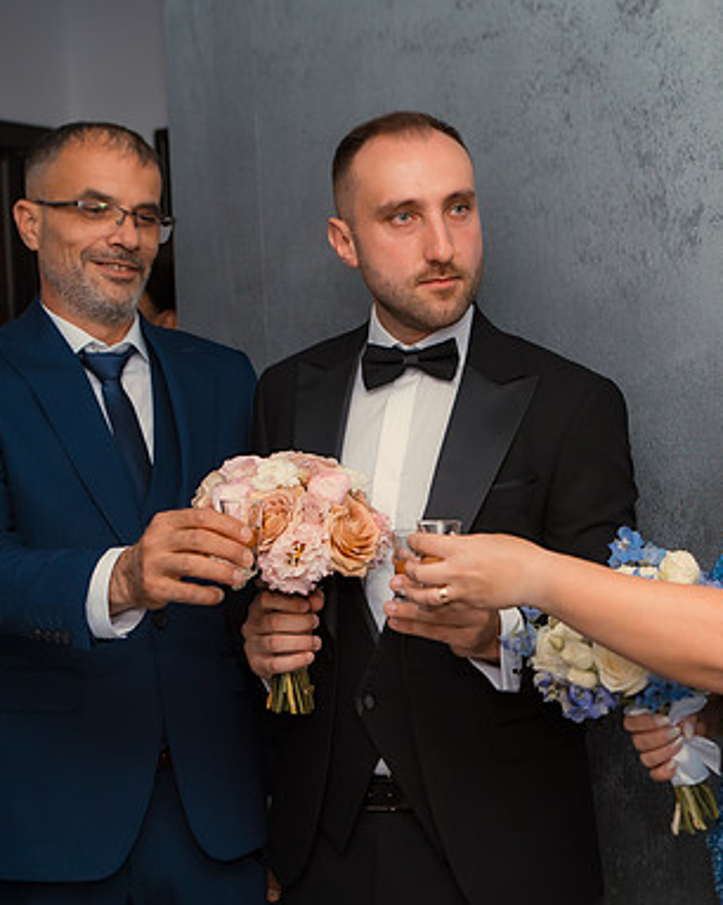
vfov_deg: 29.6
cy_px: 397
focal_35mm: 64
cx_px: 438
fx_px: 1713
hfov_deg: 23.8
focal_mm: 40
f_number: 3.5
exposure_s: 1/125
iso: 500
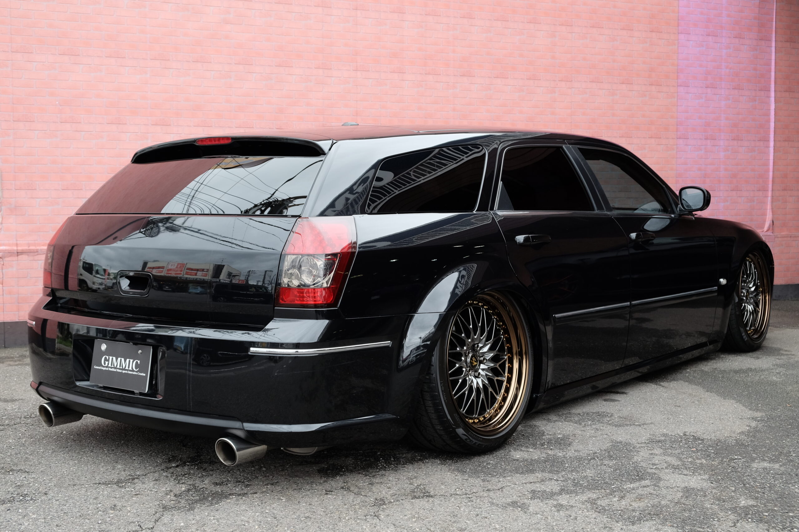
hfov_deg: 43.6
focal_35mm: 45
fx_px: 999
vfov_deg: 29.9
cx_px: 400
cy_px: 266
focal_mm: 30.2
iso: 400
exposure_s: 1/150
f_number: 5.6
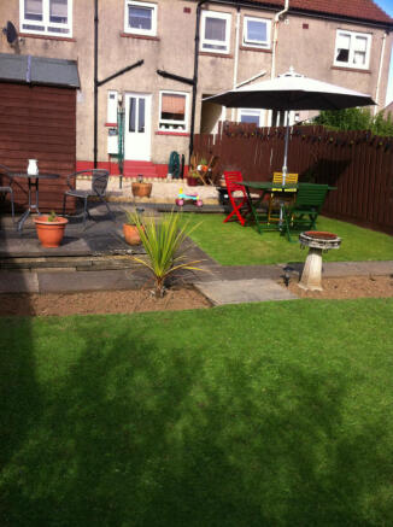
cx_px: 196
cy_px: 264
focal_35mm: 35
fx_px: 532
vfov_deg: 52.7
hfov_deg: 40.6
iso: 80
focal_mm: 3.85
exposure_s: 1/479
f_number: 2.8
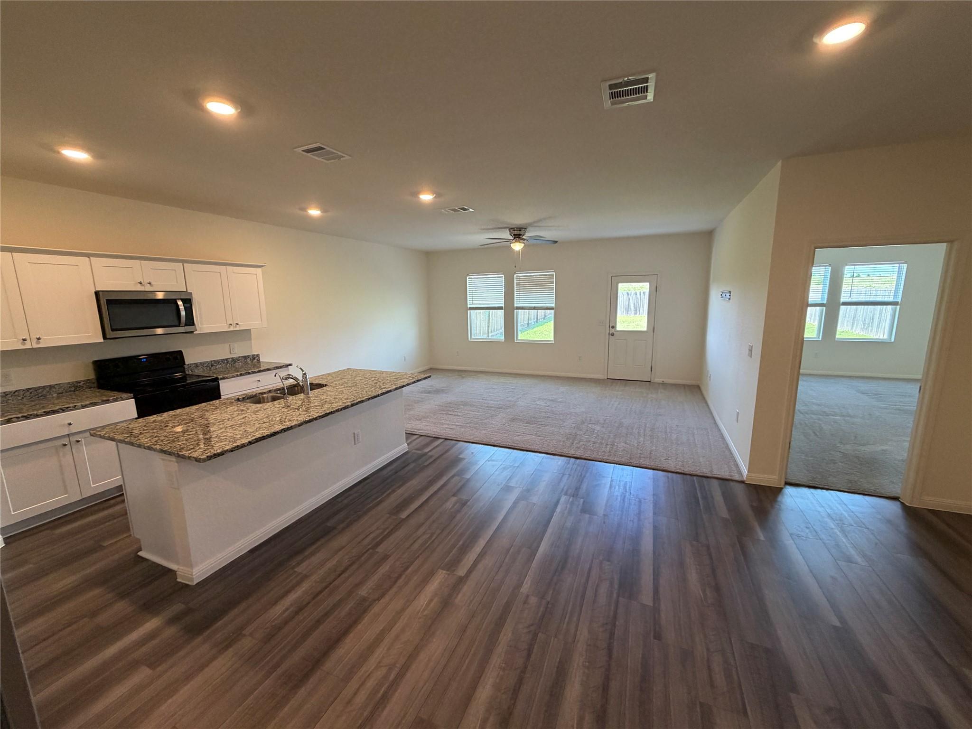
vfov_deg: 85.7
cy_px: 364
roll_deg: +1.0
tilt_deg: -11.4
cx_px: 486
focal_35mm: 14
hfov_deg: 102.1
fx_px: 393
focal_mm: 2.22
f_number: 2.2
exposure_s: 1/60
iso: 200
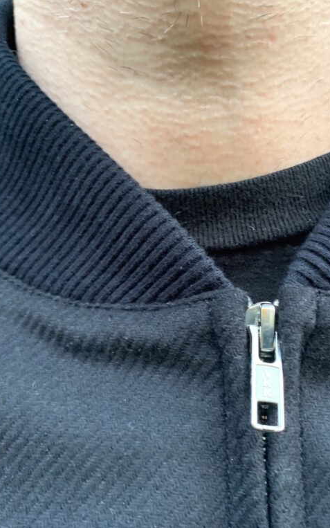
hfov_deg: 34.2
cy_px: 265
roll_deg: +1.6
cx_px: 212
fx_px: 532
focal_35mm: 37
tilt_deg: -1.3
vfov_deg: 52.7
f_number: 1.8
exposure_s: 1/40
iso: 400
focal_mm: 4.25
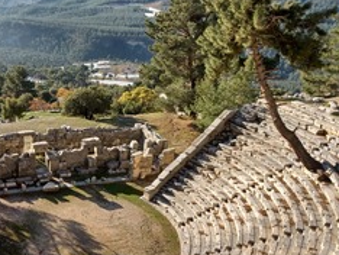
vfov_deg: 30.8
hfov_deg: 38.9
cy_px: 165
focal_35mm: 47
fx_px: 461
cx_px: 70
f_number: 1.8
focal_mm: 4.6
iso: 32
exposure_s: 1/225
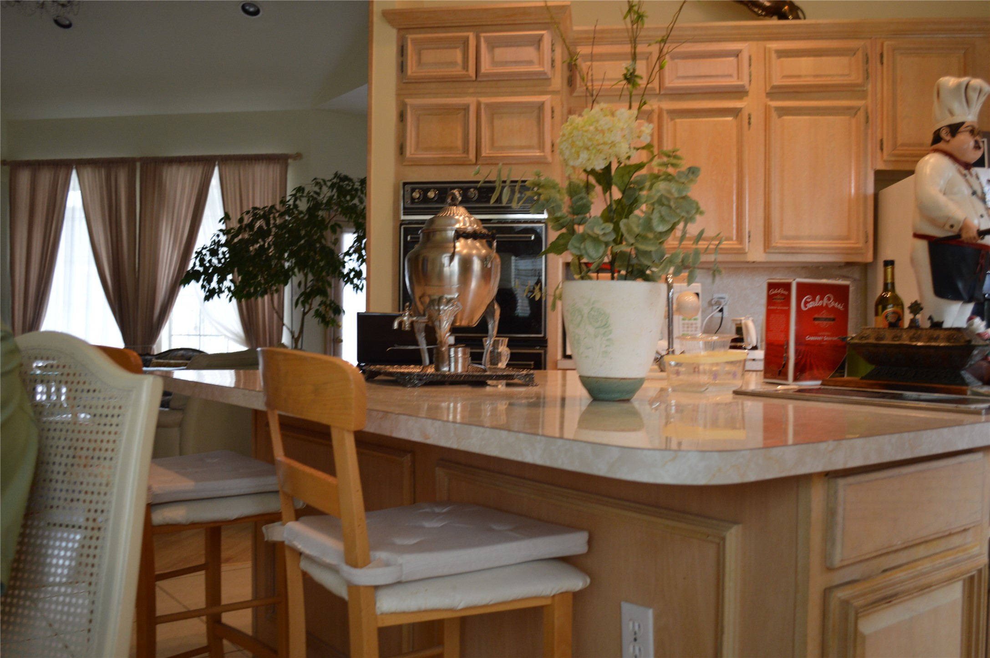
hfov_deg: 57.3
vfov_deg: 39.9
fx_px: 907
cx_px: 495
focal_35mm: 33
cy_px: 329
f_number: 3.8
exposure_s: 1/50
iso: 400
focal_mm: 22
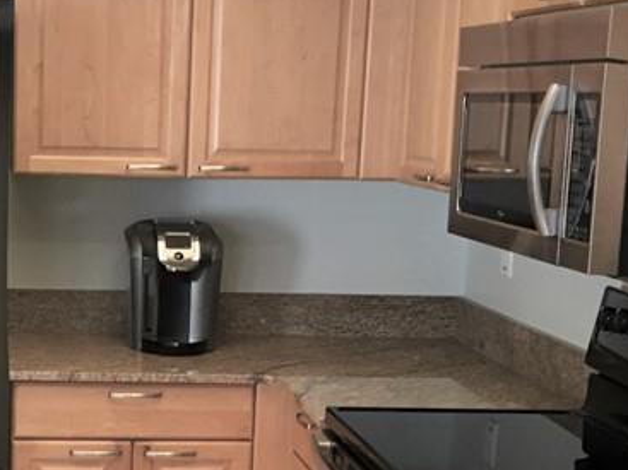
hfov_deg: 23.6
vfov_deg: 18.0
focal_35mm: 81
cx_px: 75
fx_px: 1469
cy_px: 402
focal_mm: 4.15
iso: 125
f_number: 2.2
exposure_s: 1/30
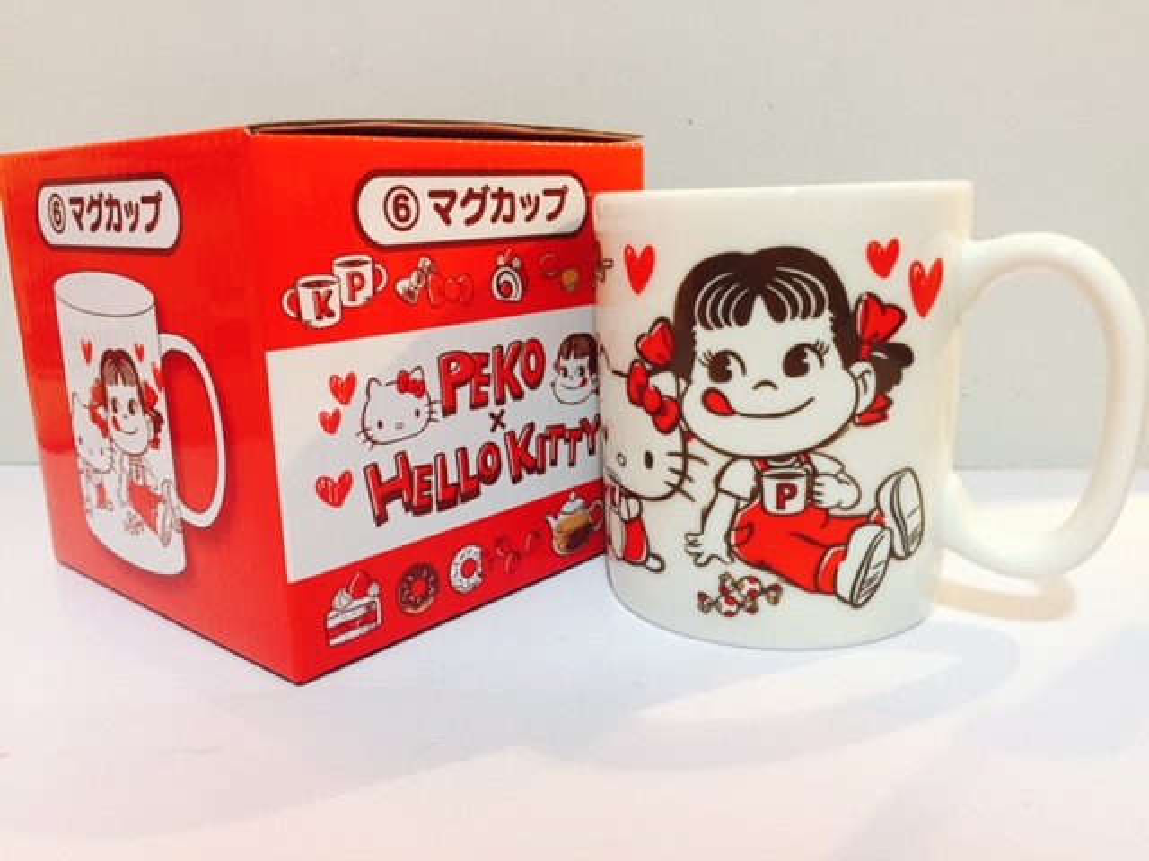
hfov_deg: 61.7
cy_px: 430
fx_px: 963
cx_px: 574
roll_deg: +0.3
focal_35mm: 29
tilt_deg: -9.2
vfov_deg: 48.2
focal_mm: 4.15
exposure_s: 1/33
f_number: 2.2
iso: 125
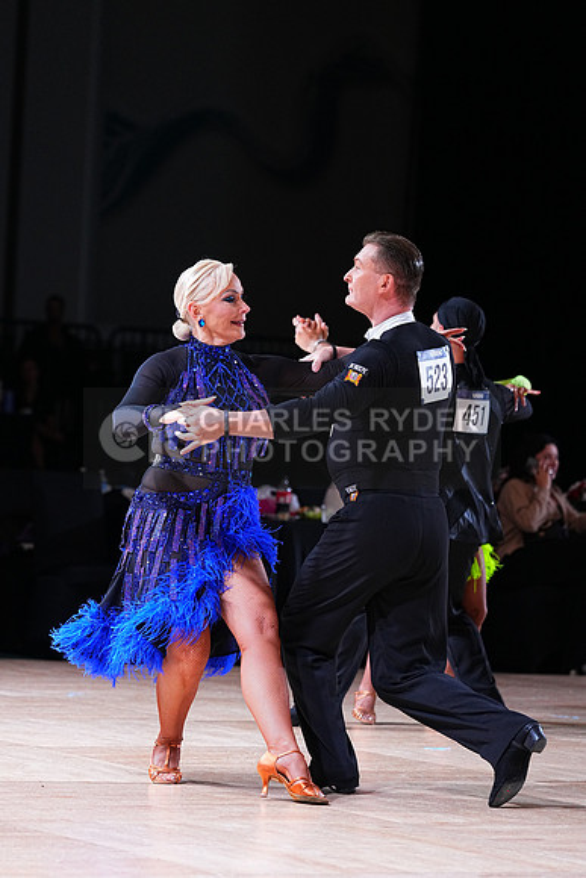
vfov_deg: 13.9
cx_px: 293
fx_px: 3611
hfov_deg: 9.3
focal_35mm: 148
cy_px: 439
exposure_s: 1/400
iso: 2500
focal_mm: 148
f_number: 4
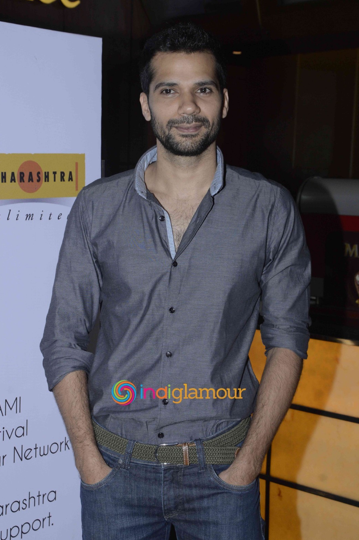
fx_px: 1094
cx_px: 178
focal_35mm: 73
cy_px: 273
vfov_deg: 27.7
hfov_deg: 18.6
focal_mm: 48
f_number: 10
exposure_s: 1/160
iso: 800
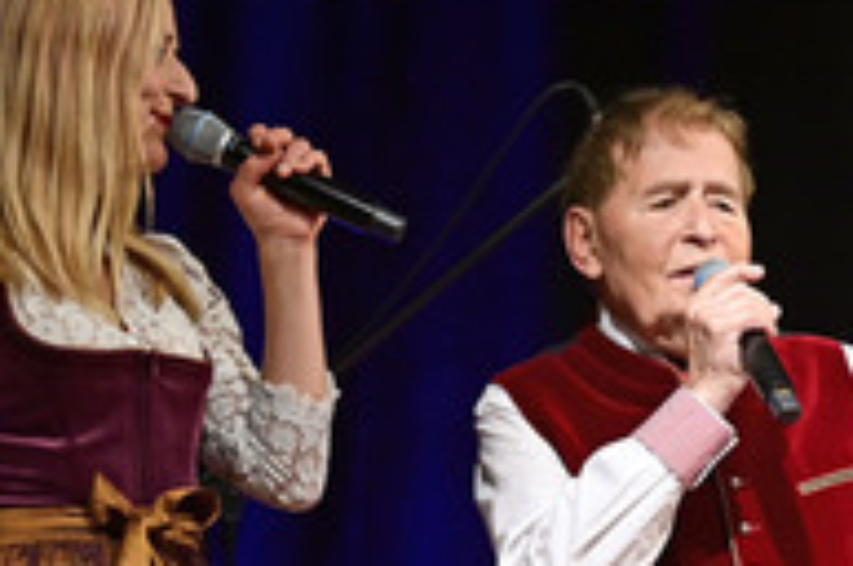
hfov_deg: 6.5
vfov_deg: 4.3
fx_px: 7475
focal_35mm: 316
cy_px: 455
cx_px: 449
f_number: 5.6
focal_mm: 135
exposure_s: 1/200
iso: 1600
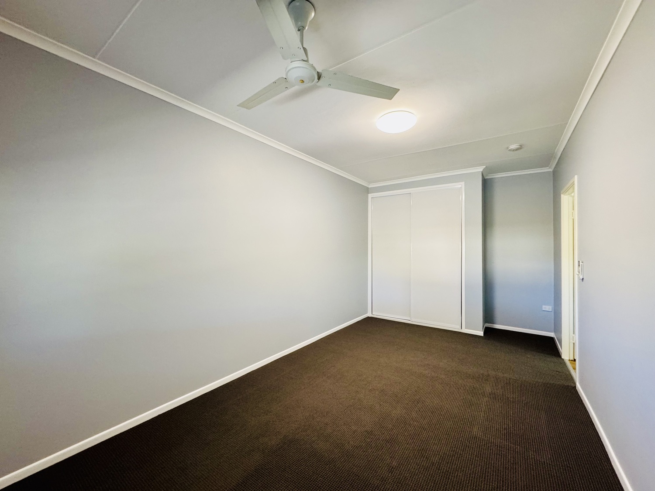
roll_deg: +0.3
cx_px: 328
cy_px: 246
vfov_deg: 85.7
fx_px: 265
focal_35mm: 14
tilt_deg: +2.2
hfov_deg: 102.1
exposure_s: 1/60
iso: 250
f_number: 2.2
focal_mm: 2.22
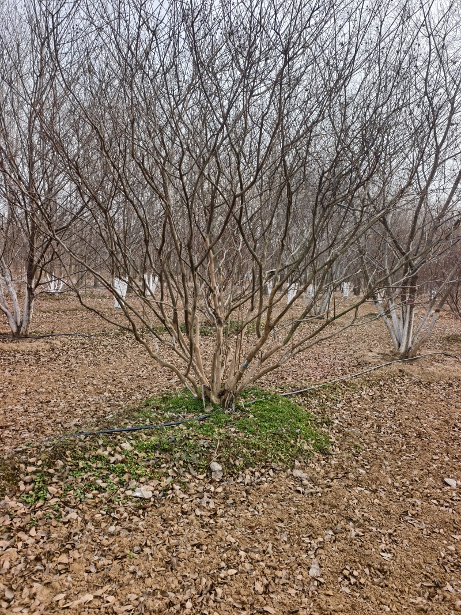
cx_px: 230
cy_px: 308
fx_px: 408
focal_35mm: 23
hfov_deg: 58.9
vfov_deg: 73.9
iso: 71
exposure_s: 1/1502
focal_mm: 5.6
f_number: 1.57
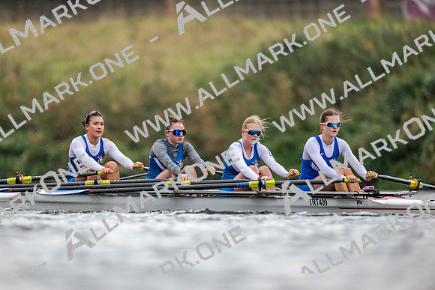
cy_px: 145
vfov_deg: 2.3
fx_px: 7251
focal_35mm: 600
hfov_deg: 3.4
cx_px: 218
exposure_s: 1/2500
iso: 4500
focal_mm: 600
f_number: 4
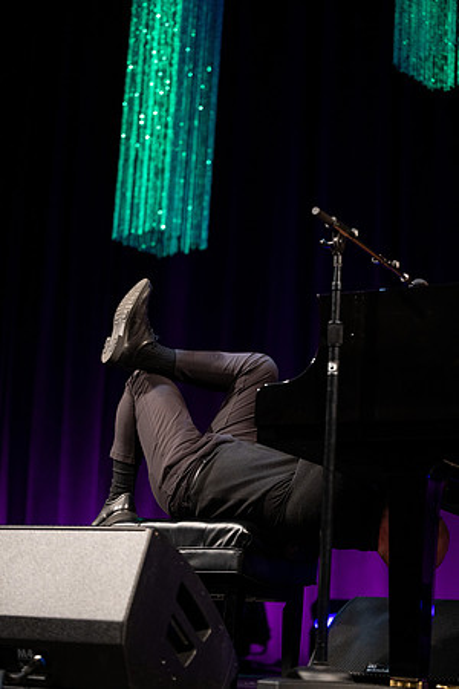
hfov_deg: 19.5
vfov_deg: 28.8
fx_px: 1339
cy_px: 344
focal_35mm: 70
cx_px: 230
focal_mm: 70
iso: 1000
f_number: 2.8
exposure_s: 1/400
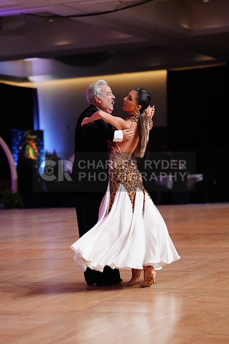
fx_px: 906
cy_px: 172
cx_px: 114
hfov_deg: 14.4
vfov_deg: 21.5
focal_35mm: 95
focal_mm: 95
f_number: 2.8
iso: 3200
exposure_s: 1/400
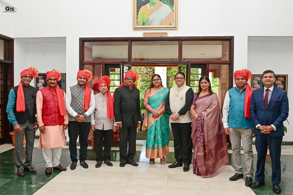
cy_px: 98
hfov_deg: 61.9
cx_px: 146
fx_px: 244
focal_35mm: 30
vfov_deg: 43.6
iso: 1600
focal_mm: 20
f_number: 6.3
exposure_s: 1/200
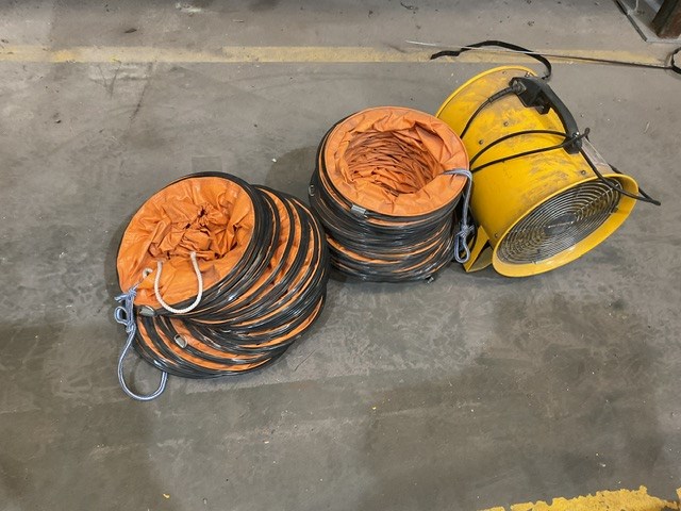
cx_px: 340
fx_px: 571
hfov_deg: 61.7
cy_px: 256
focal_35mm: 29
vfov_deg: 48.2
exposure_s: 1/60
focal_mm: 3
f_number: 1.8
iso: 160
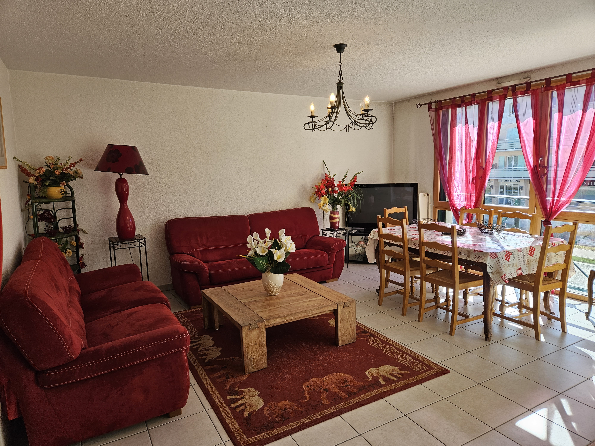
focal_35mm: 23
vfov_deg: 58.9
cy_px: 223
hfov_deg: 73.9
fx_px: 395
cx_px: 298
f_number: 1.8
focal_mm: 5.4
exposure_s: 1/227
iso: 40
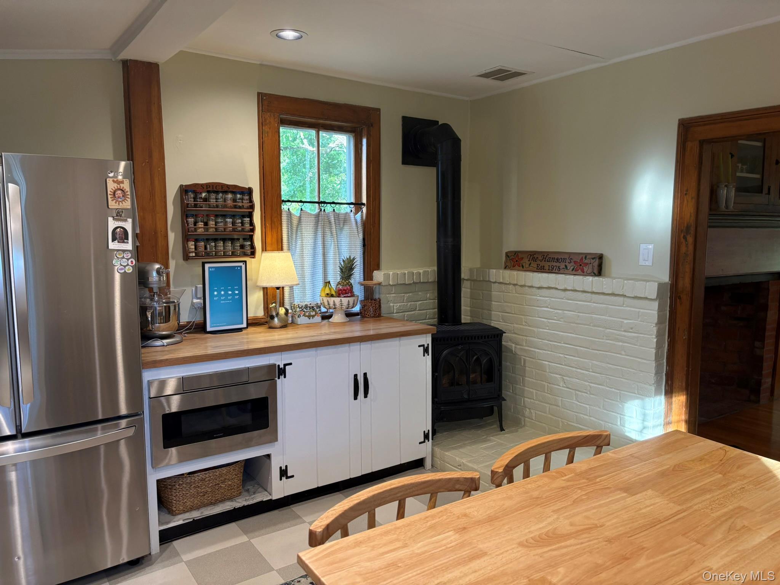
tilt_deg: -5.8
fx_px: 586
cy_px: 292
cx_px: 390
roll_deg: +0.4
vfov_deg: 53.1
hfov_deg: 67.3
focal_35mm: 26
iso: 160
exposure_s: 1/120
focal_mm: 5.96
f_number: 1.6
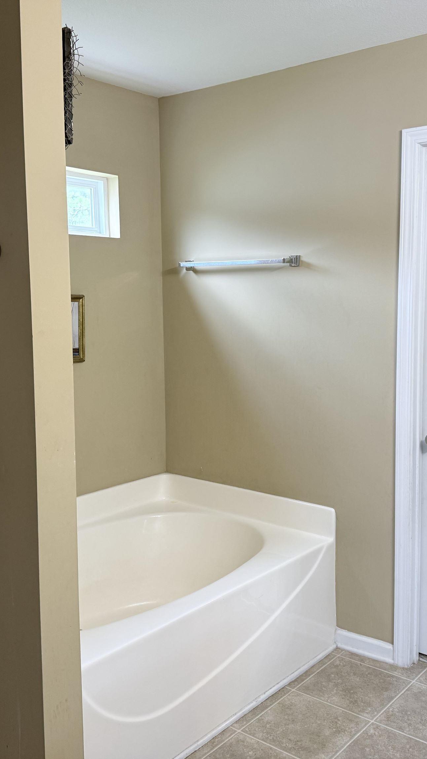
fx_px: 704
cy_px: 379
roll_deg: +0.3
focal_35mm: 35
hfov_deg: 33.7
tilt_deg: -7.1
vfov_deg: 56.6
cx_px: 211
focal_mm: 6.76
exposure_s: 1/120
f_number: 1.78
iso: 160
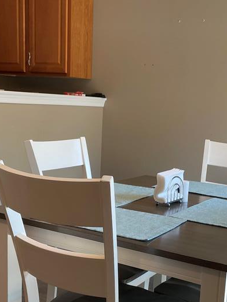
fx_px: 446
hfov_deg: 28.5
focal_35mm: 51
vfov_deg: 37.1
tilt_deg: -12.0
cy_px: 203
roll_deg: -2.6
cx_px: 141
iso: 80
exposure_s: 1/120
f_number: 1.6
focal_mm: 4.2
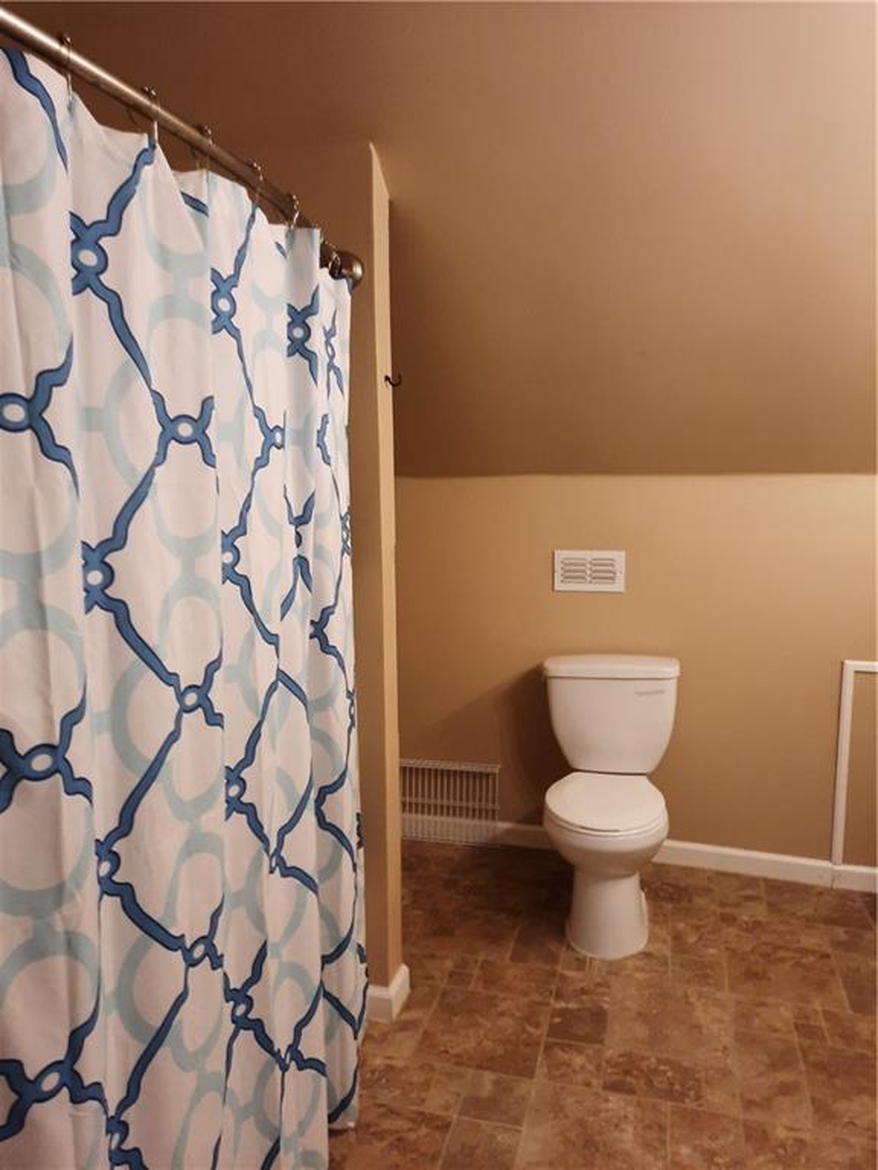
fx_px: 845
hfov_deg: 54.9
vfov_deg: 69.4
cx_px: 439
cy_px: 585
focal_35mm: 25
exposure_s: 1/60
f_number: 2
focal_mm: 4.6
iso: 200
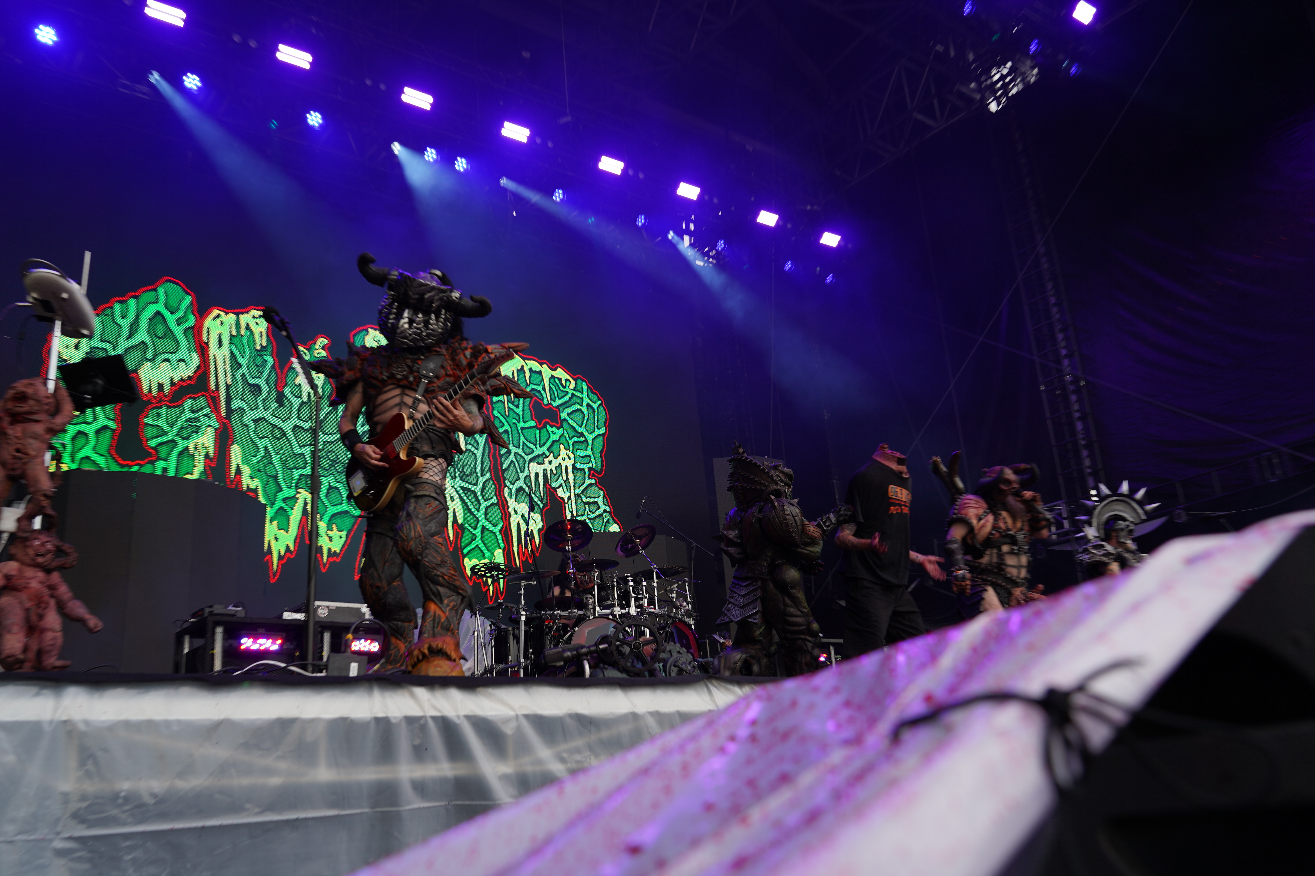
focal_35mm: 30
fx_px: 1096
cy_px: 438
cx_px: 658
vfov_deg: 43.6
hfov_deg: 61.9
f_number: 5
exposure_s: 1/80
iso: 100
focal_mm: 30
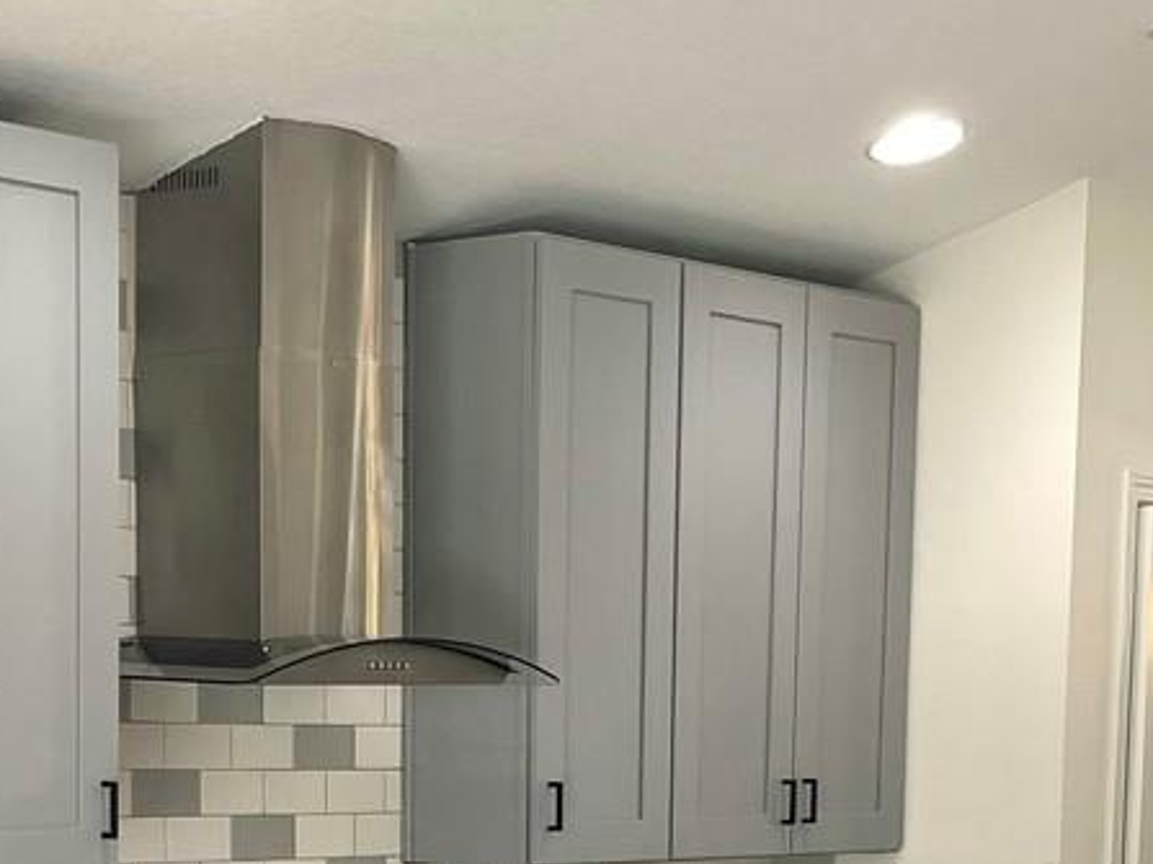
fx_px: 3097
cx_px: 477
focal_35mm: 93
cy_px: 1109
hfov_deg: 21.1
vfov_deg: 15.2
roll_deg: -0.8
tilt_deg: -7.2
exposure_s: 1/120
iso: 50
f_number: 1.6
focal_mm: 4.2
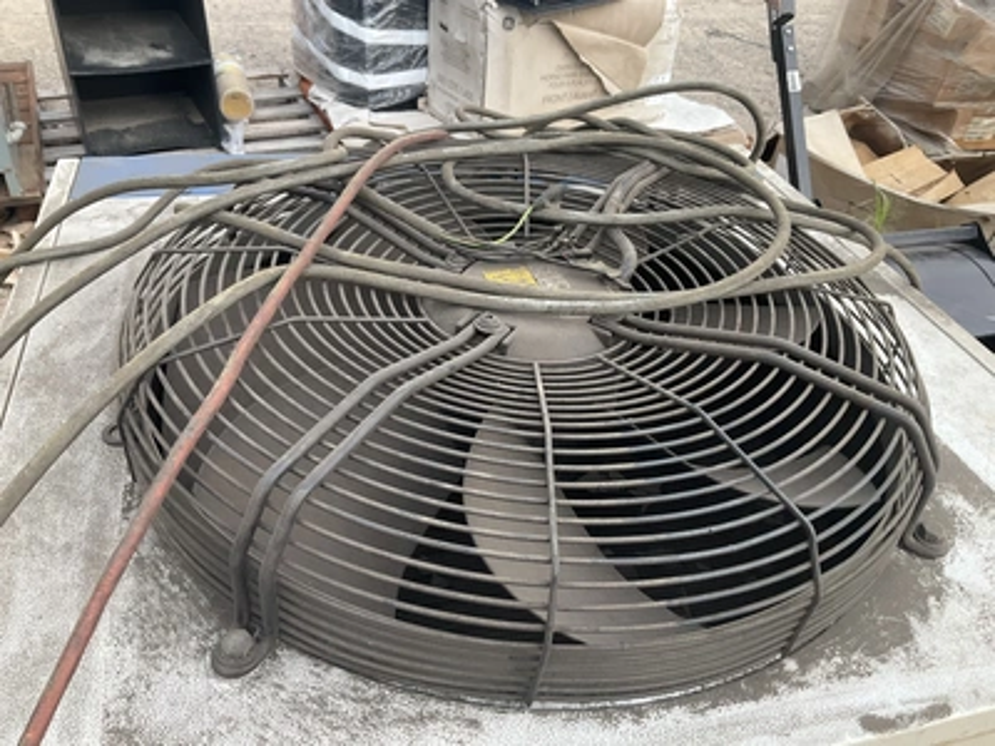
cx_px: 498
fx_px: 834
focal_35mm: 29
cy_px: 373
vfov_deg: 48.2
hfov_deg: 61.7
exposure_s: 1/302
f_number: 1.8
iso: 25
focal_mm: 3
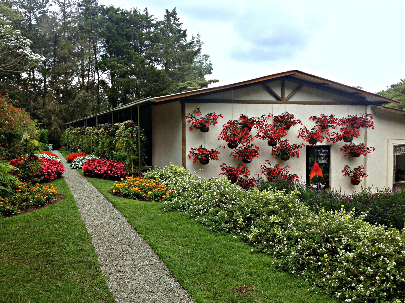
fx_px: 421
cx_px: 207
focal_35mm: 36
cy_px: 151
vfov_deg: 39.7
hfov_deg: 51.3
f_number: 2.4
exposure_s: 1/259
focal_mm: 4.28
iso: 50
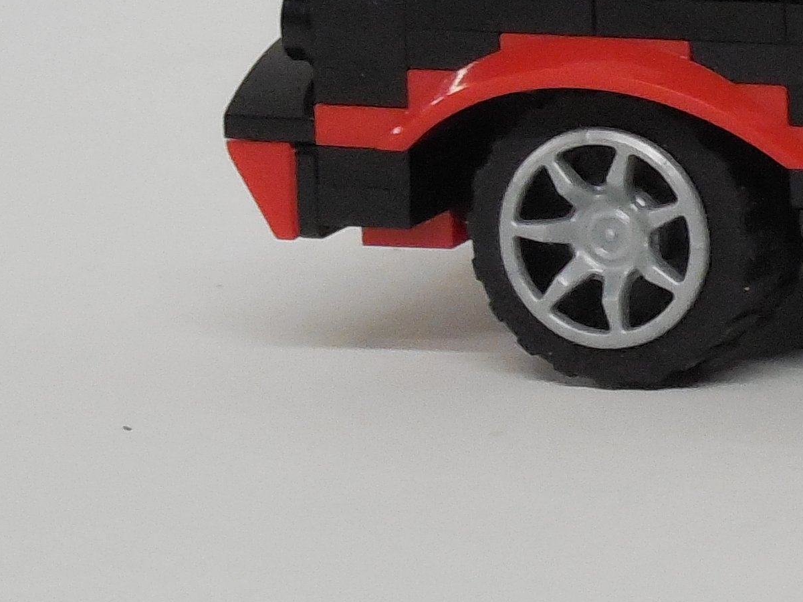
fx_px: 11925
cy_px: -102
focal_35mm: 514
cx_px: 1496
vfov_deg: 2.9
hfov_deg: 3.8
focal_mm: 24.2
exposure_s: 1/15
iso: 560
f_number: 4.9
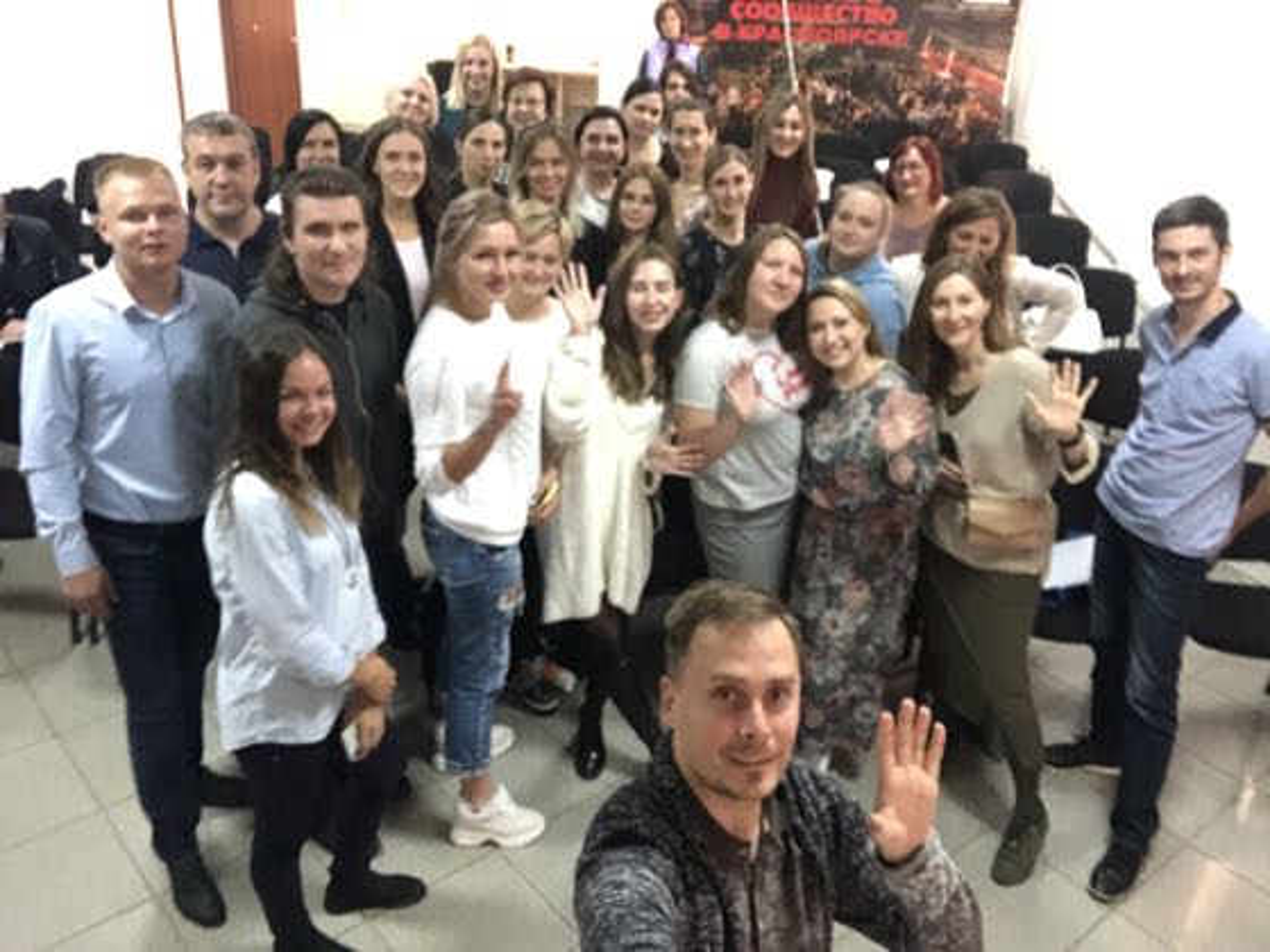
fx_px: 1174
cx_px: 635
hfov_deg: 56.8
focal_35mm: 32
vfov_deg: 44.2
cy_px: 476
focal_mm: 2.87
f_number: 2.2
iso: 500
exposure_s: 1/33
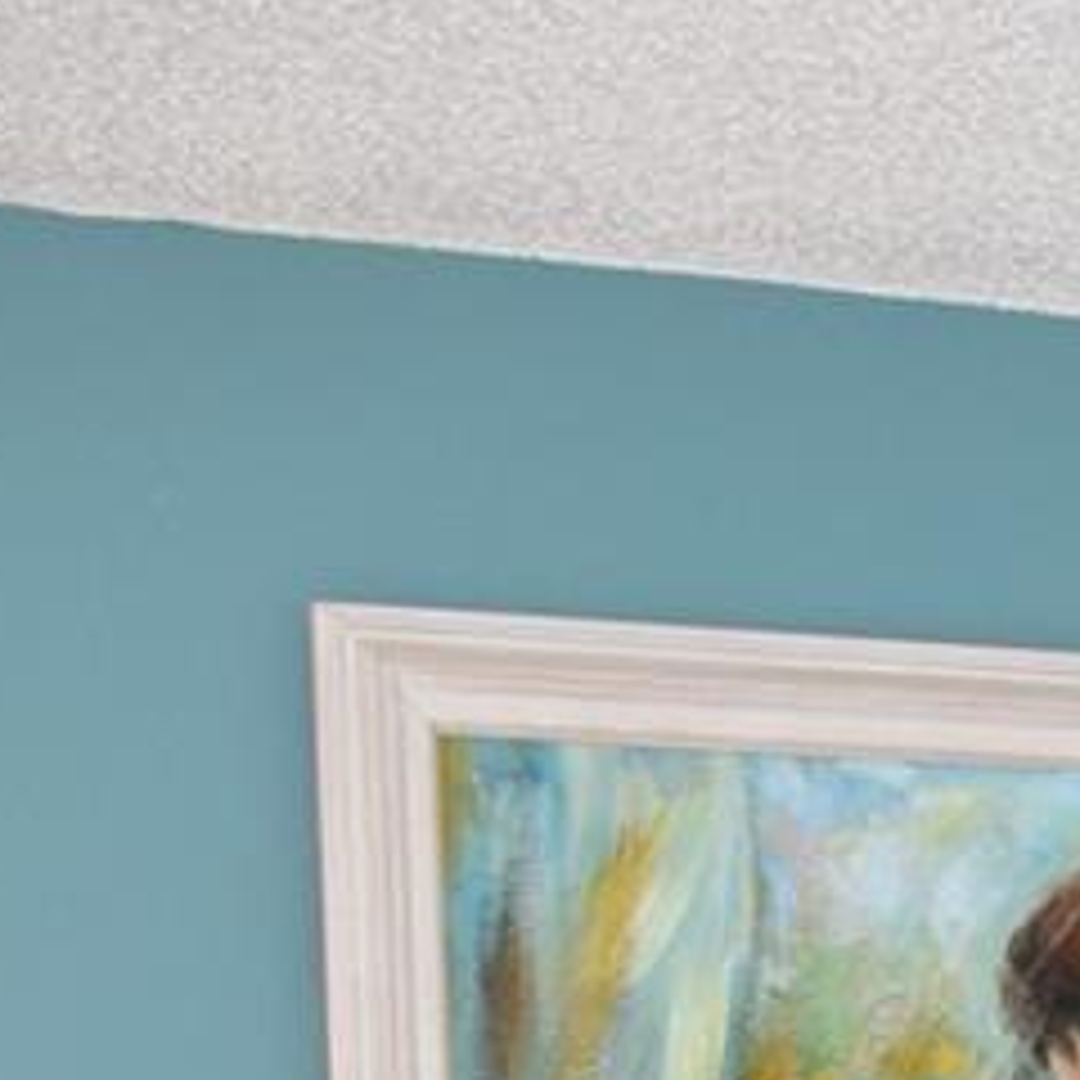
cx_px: 2308
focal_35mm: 153
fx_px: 5401
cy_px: 2102
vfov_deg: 10.6
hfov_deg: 10.3
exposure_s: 1/60
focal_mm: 18
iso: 1400
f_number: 5
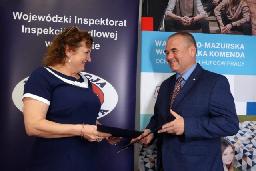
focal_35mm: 33
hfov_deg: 56.6
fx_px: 238
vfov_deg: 39.5
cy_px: 86
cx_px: 128
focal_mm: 33.4
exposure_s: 1/200
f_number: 5.6
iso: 6400
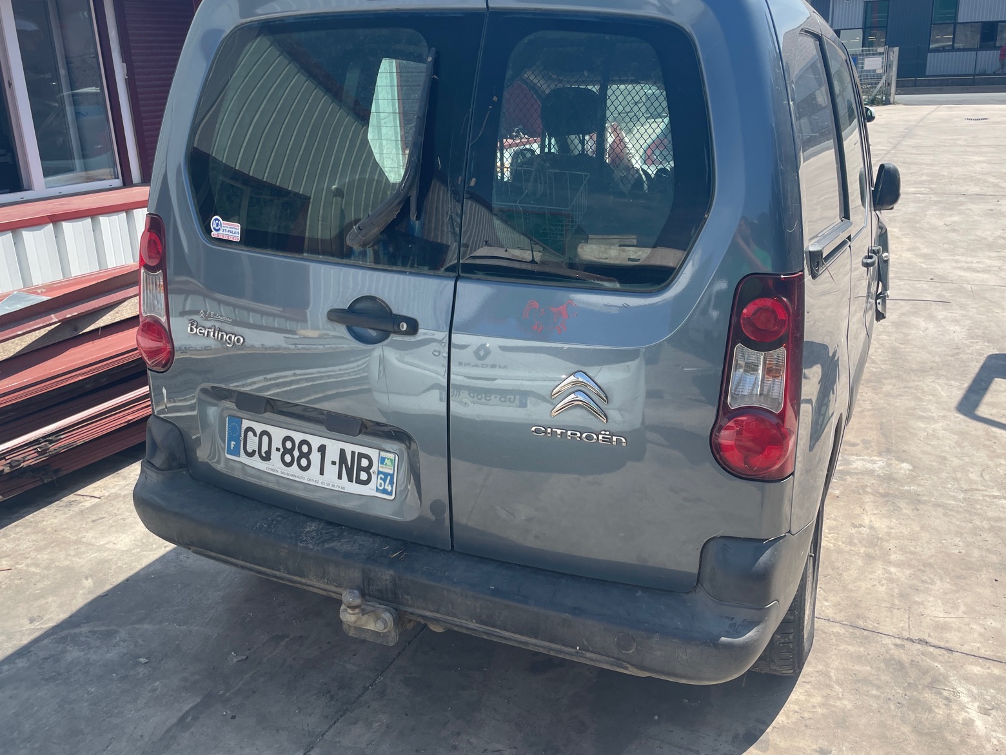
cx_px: 528
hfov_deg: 59.9
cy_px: 333
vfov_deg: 46.7
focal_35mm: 30
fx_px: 872
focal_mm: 4.2
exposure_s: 1/1984
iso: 32
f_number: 1.6
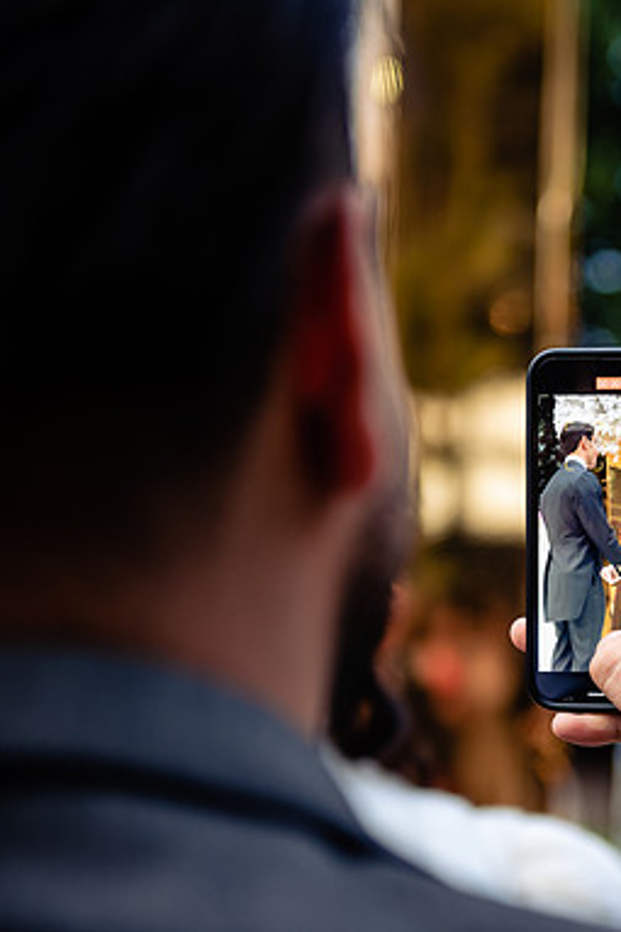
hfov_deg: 14.7
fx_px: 2357
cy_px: 464
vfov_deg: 22.4
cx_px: 670
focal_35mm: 91
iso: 320
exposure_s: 1/160
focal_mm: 60
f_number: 2.8
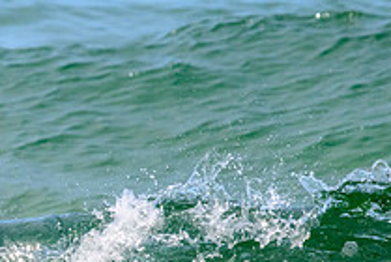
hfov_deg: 1.1
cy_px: 250
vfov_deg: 0.7
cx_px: -21
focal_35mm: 1888
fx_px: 20534
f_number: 11
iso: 1400
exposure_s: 1/2000
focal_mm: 500
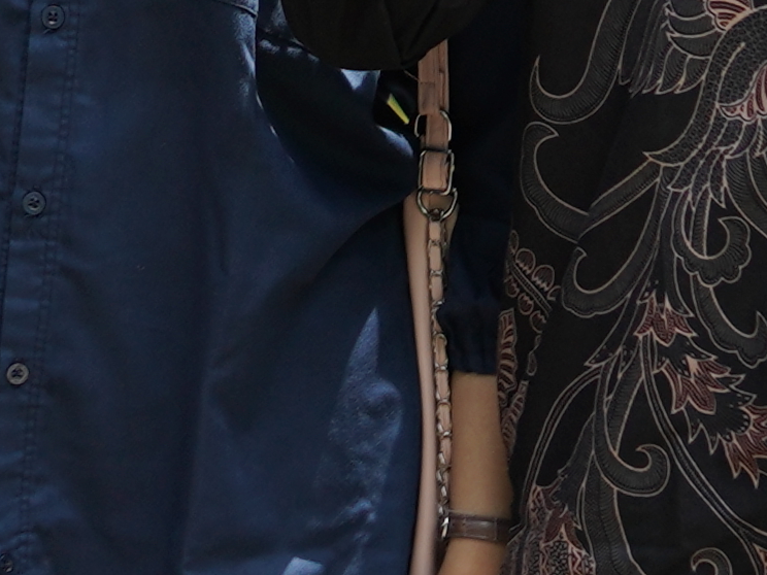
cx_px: -277
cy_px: -309
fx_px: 5074
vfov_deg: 6.4
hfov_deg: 8.5
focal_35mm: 229
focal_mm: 30
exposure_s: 1/1600
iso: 160
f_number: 2
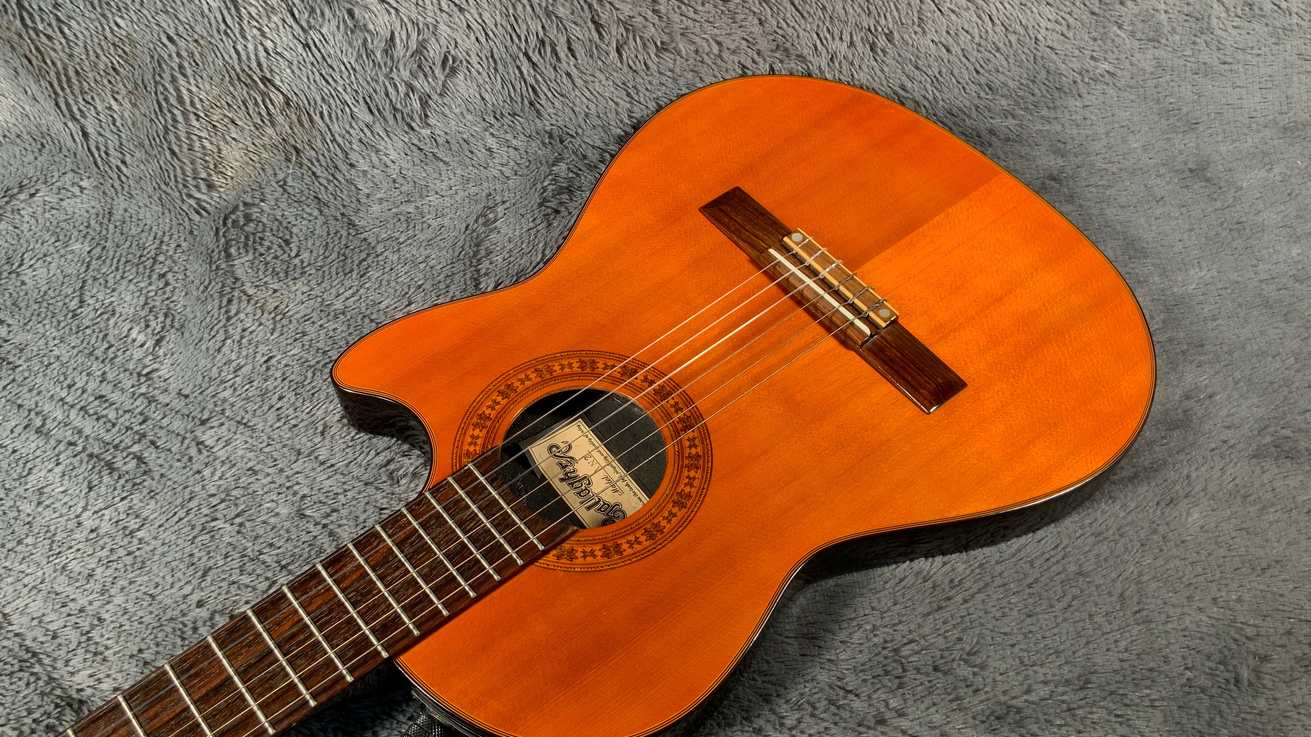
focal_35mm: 32
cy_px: 431
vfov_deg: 36.6
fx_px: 1112
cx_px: 654
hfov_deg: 61.0
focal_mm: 3
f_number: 1.8
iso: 50
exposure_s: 1/104
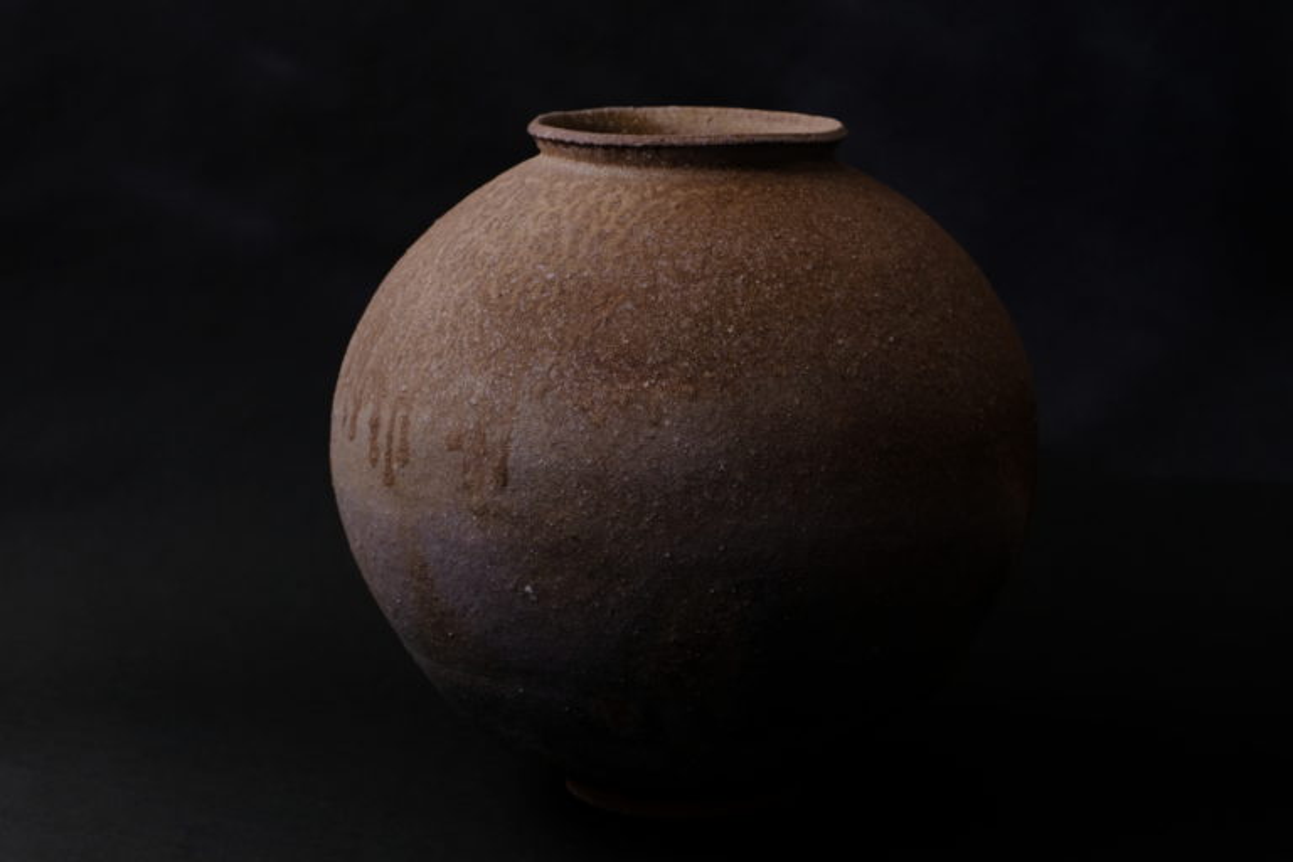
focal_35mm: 75
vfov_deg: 18.2
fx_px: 2694
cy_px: 431
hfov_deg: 27.0
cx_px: 646
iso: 400
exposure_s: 1/220
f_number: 5
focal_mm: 50
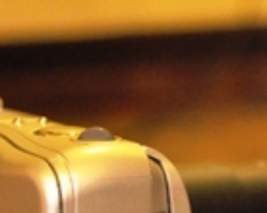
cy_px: 232
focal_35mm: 183
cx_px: 112
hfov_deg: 10.6
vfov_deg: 8.4
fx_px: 1444
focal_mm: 40
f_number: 4.8
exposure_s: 1/30
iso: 2500
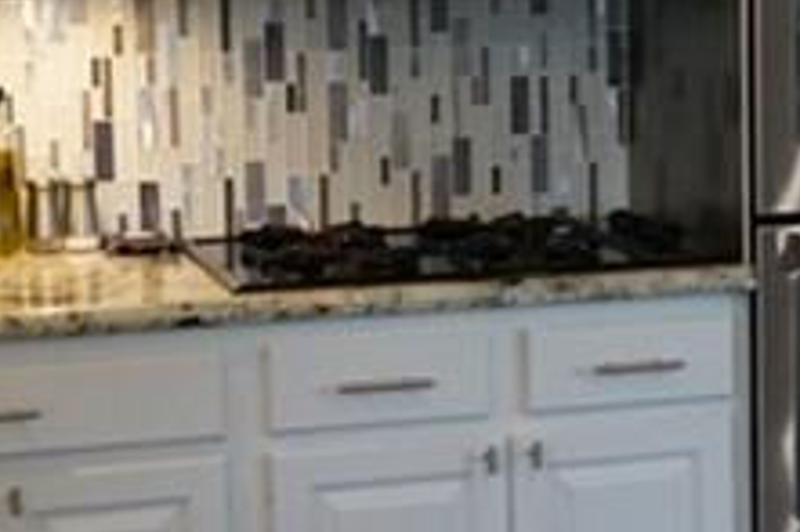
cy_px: 125
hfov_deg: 15.2
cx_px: 952
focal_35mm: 130
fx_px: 2887
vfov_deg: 10.5
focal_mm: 28
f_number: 3.5
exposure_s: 1/160
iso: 1600
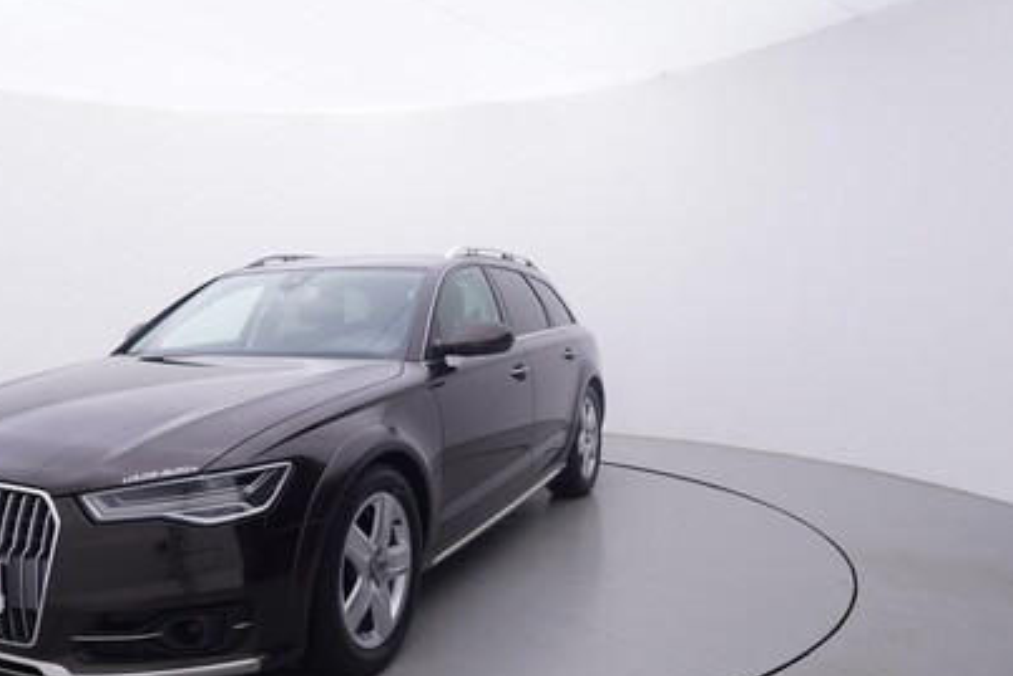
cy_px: 406
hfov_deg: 59.3
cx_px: 331
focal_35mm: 31
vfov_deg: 42.6
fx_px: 864
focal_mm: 15
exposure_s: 1/80
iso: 200
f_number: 5
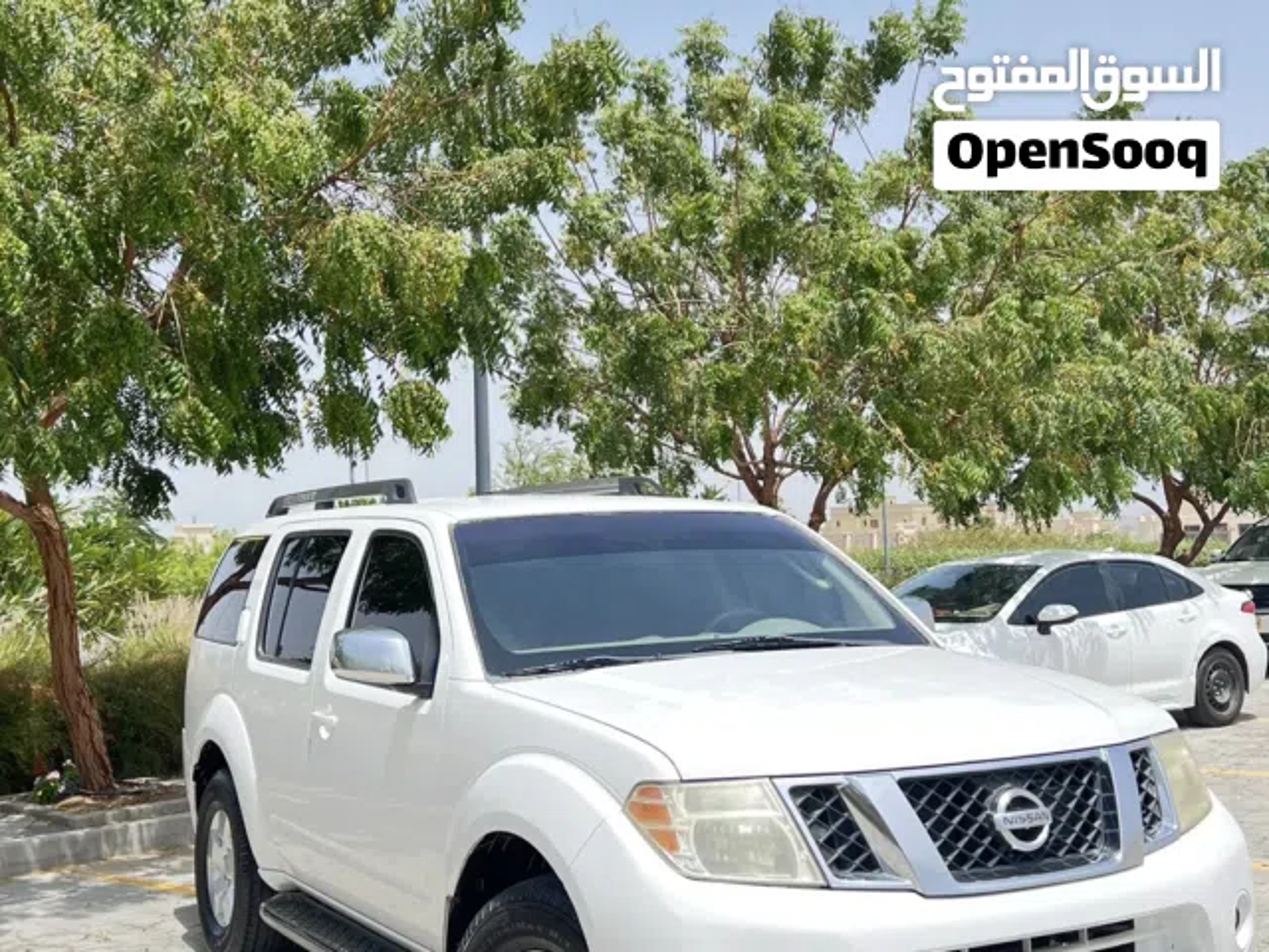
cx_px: 634
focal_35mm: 26
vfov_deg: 53.1
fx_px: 953
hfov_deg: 67.3
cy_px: 476
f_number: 1.5
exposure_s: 1/1531
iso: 50
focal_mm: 5.7
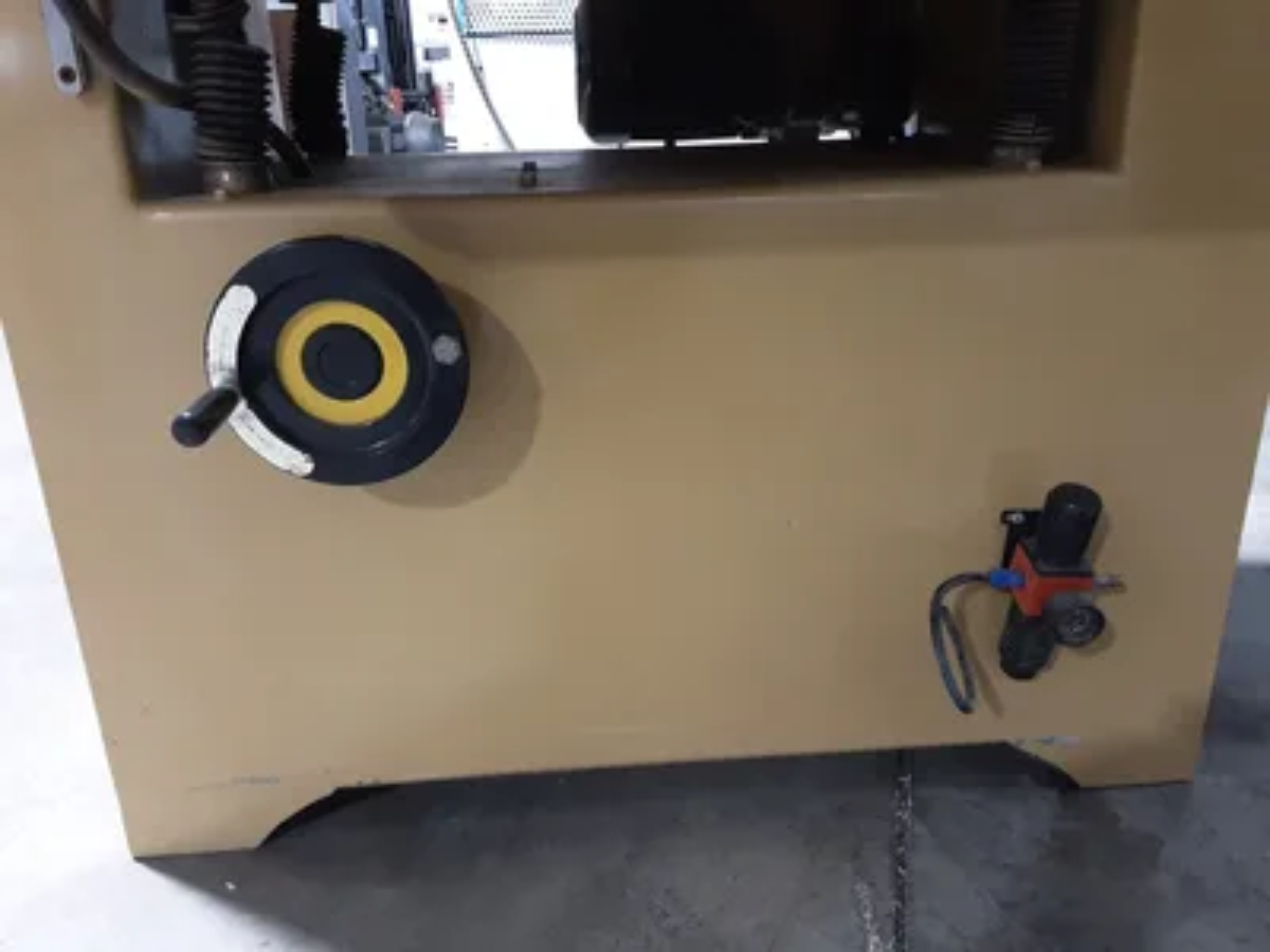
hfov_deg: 63.4
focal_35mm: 28
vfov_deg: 49.7
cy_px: 476
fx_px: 1027
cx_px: 635
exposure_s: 1/24
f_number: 1.9
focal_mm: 2.9
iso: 160
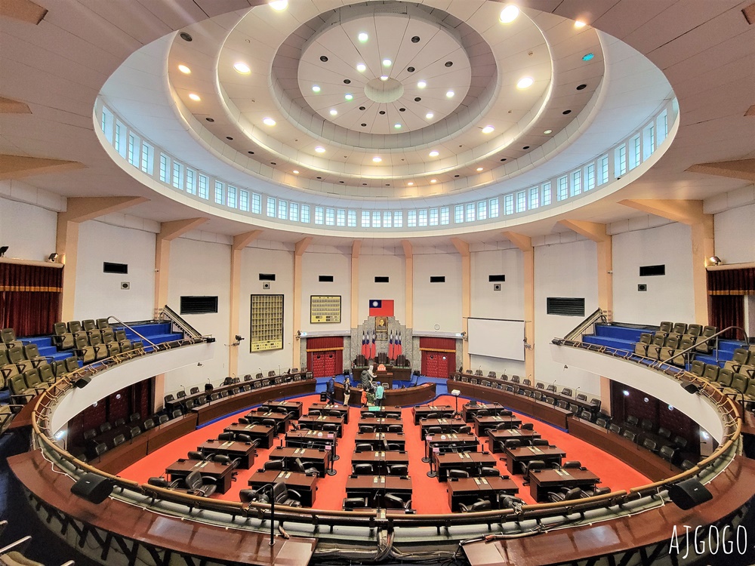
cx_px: 378
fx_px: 284
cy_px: 283
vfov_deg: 89.9
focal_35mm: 13
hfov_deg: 106.2
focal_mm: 2.2
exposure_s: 1/60
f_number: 2.2
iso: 400
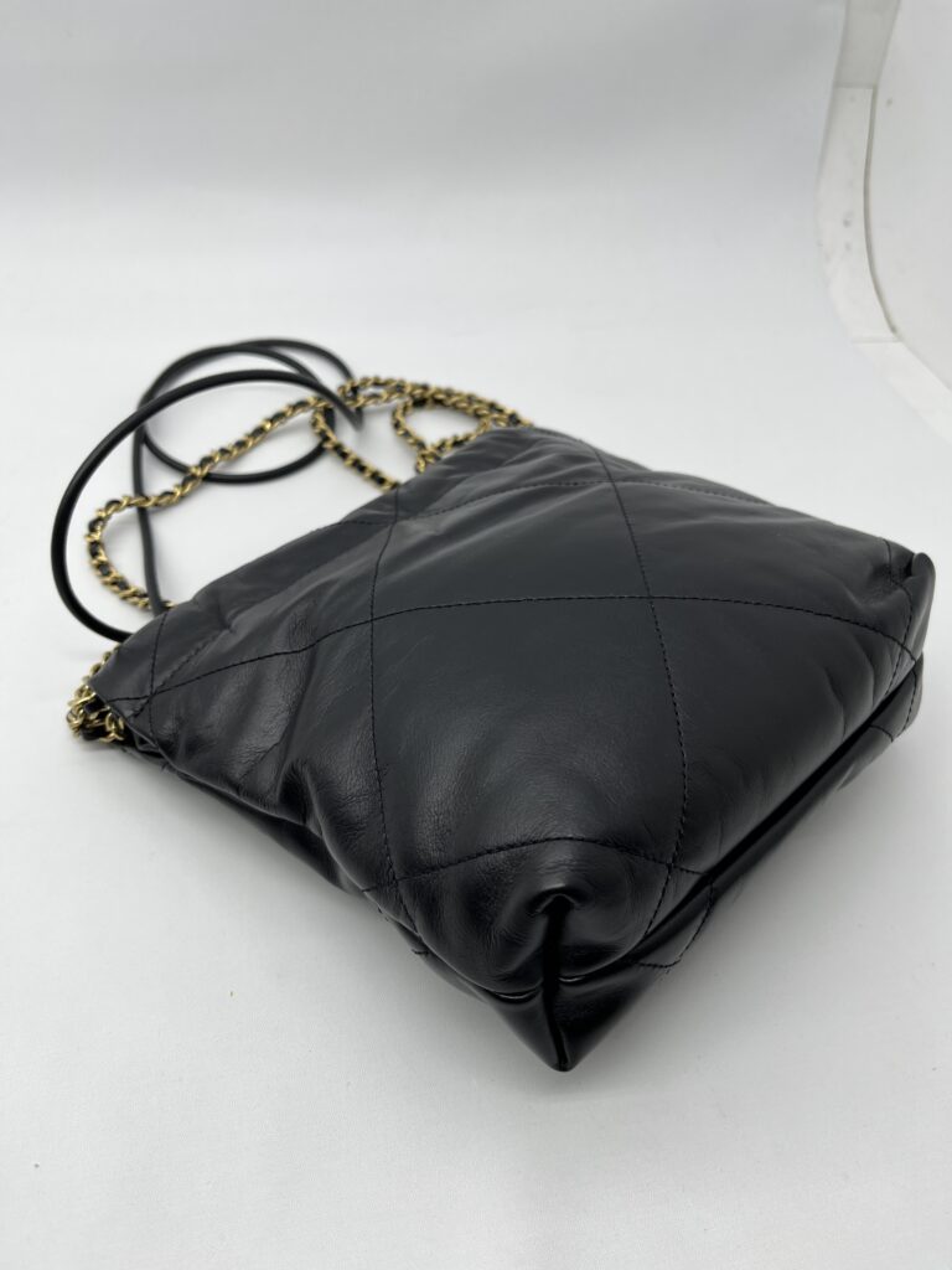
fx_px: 953
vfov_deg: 67.3
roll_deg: -3.3
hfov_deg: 53.1
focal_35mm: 26
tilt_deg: -42.3
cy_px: 635
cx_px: 476
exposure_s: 1/151
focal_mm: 5.1
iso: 32
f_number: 1.6
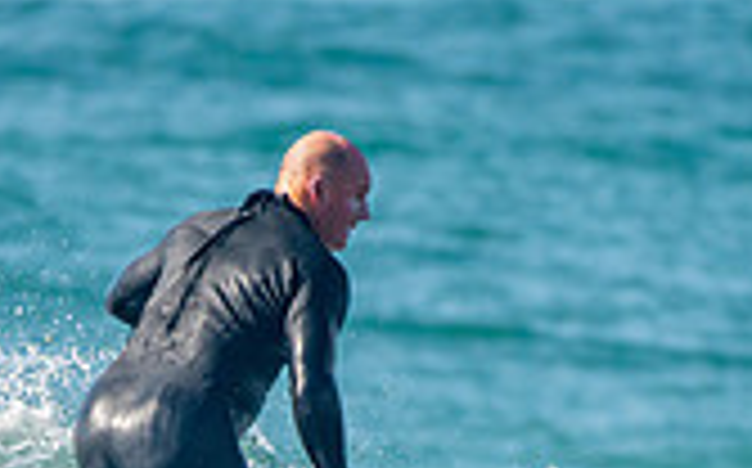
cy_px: 596
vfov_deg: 0.7
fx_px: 36341
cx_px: 248
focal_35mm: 1775
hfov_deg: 1.2
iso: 160
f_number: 5.6
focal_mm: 500
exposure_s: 1/2000
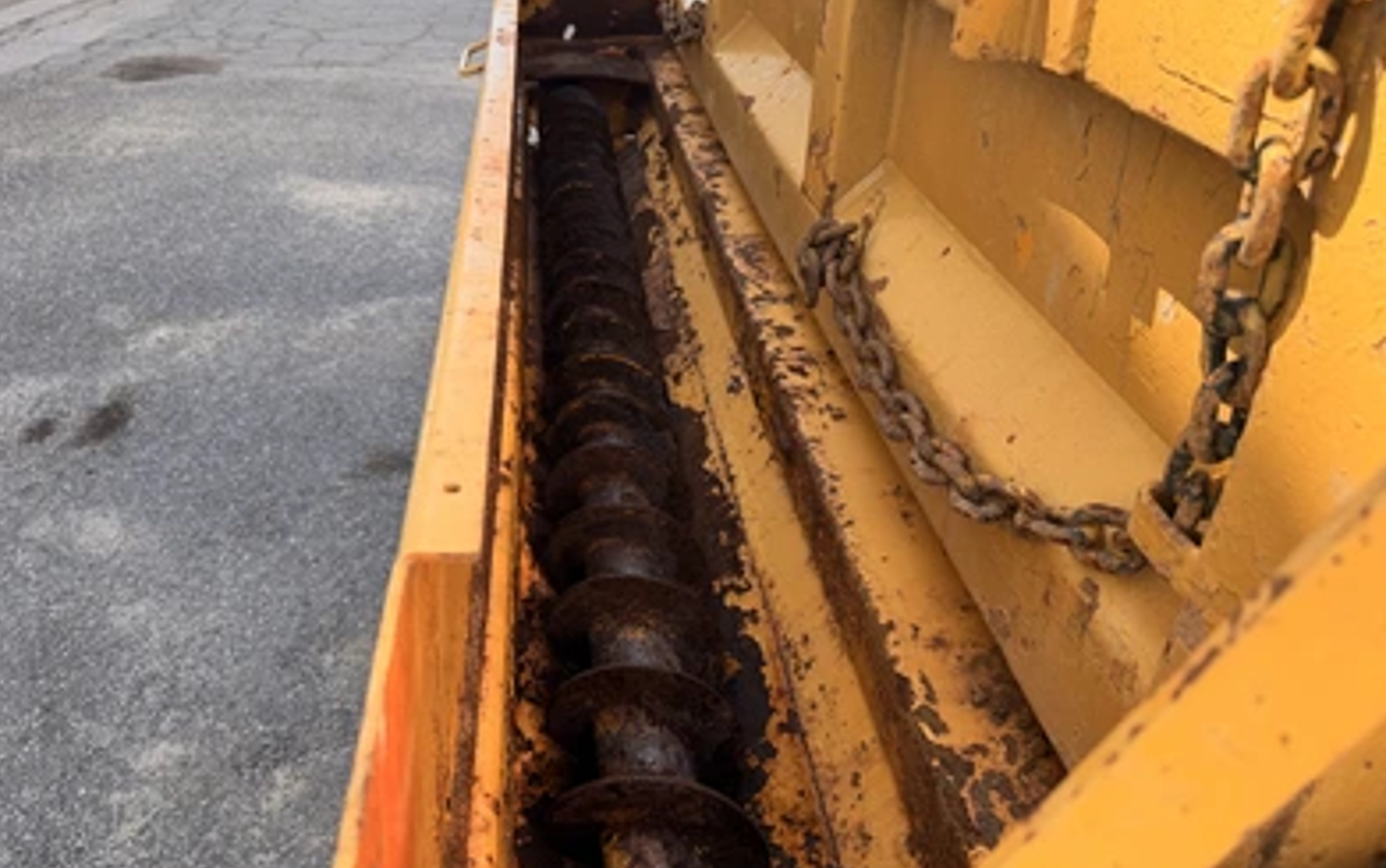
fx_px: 983
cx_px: 705
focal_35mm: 26
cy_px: 376
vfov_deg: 47.5
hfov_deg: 70.4
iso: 100
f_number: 1.78
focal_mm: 6.76
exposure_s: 1/671
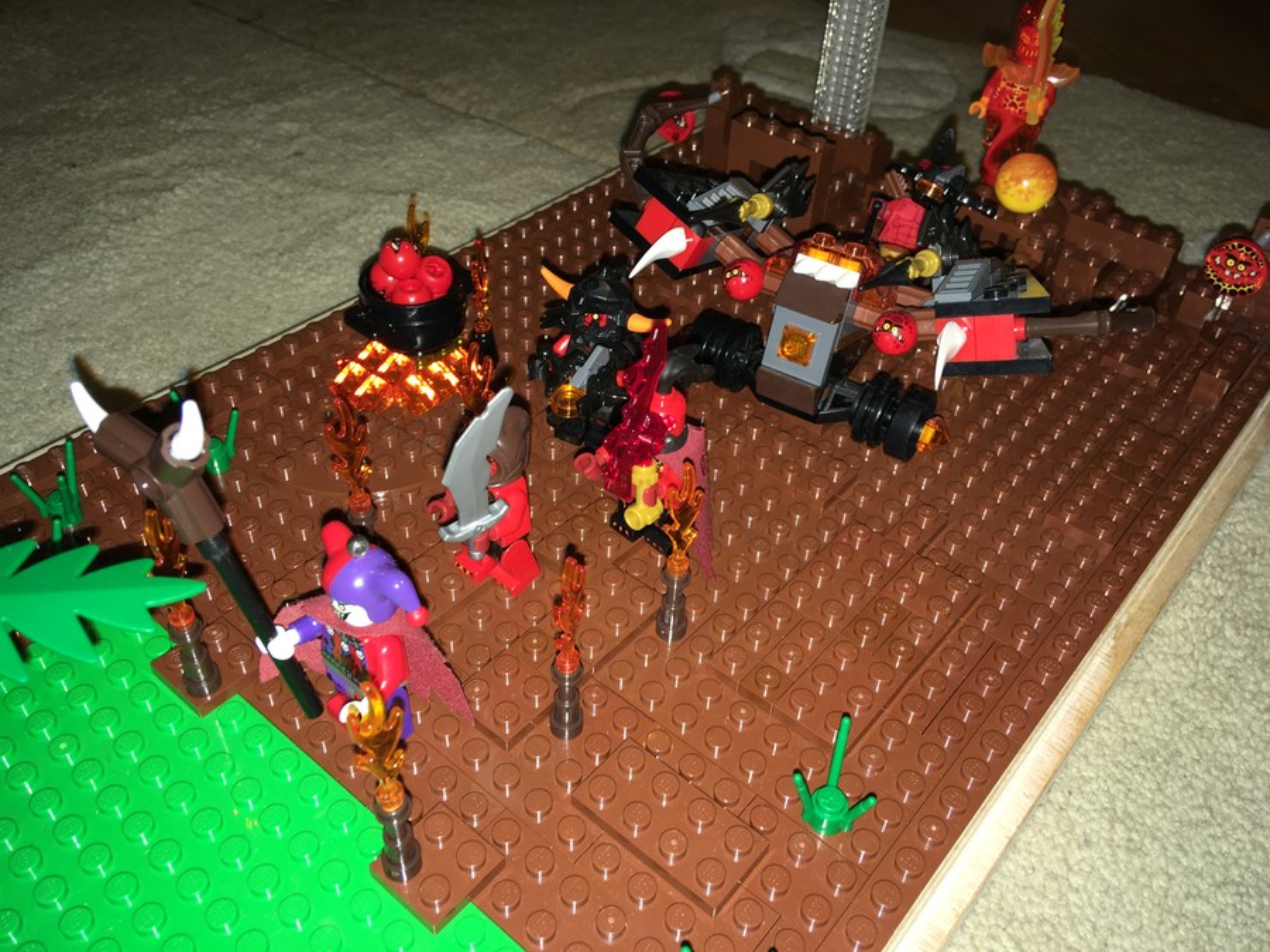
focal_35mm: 29
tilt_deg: -41.4
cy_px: 476
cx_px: 635
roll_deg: -3.2
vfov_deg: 48.2
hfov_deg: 61.7
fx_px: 1064
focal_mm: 4.15
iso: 25
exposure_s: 1/23
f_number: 2.2
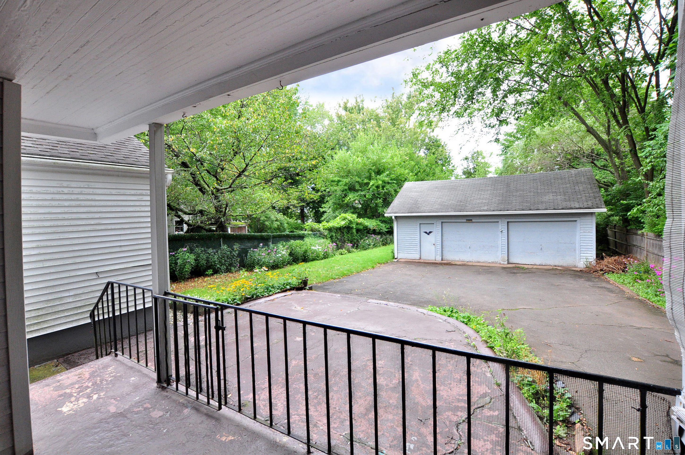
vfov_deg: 77.2
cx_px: 342
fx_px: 285
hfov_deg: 100.5
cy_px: 228
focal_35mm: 15
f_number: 8
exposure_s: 1/125
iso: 1000
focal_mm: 10
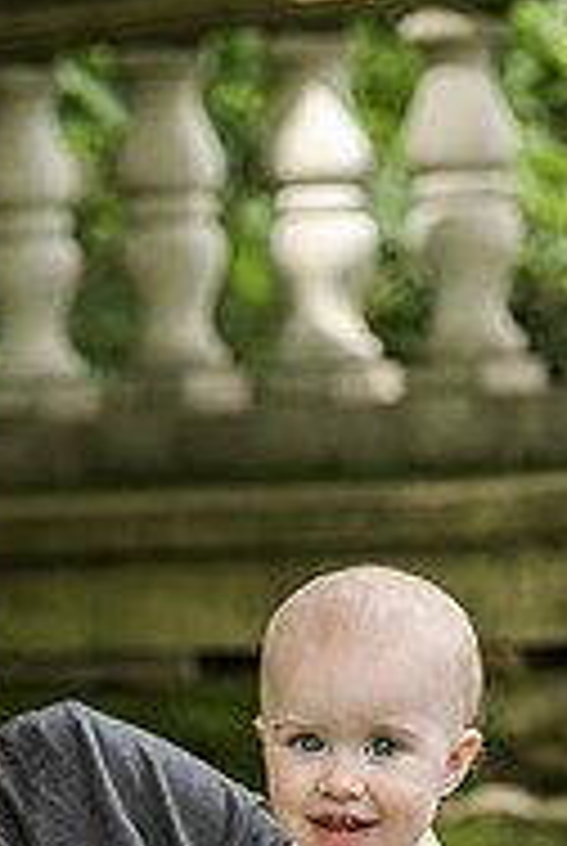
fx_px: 4778
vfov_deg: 10.0
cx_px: 184
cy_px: 886
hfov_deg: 6.8
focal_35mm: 203
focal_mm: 85
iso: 800
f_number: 3.5
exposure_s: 1/1600
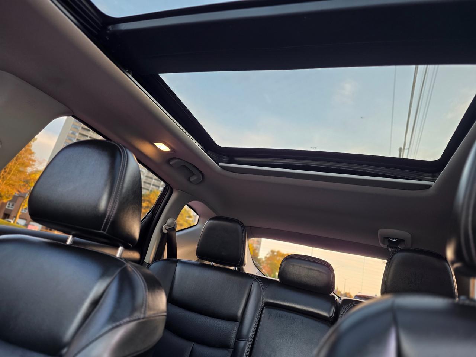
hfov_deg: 73.9
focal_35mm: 23
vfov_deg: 58.9
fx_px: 316
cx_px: 238
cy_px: 178
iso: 125
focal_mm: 6.25
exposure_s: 1/63
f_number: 1.7
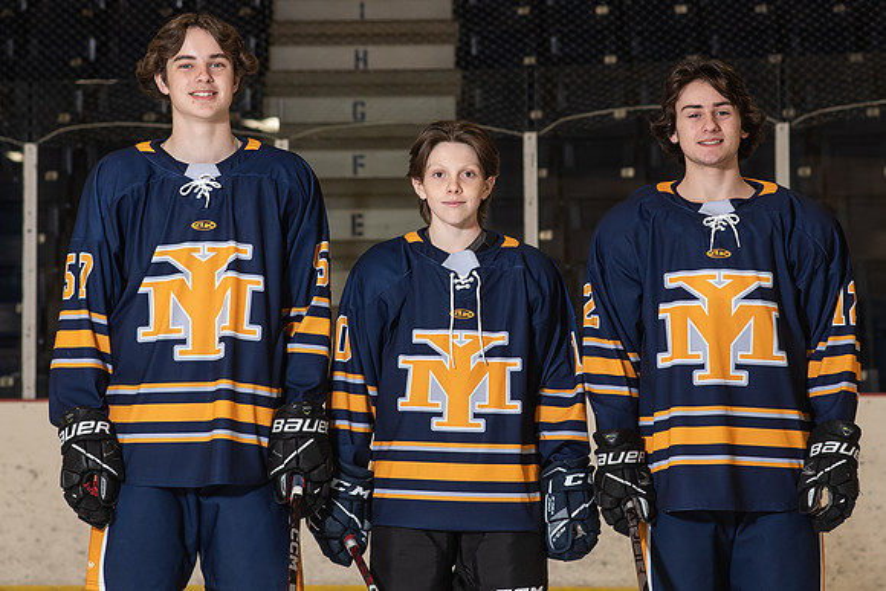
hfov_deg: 13.9
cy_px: 180
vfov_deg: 9.3
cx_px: 444
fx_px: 3627
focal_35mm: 147
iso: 640
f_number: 5.6
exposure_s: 1/250
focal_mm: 85
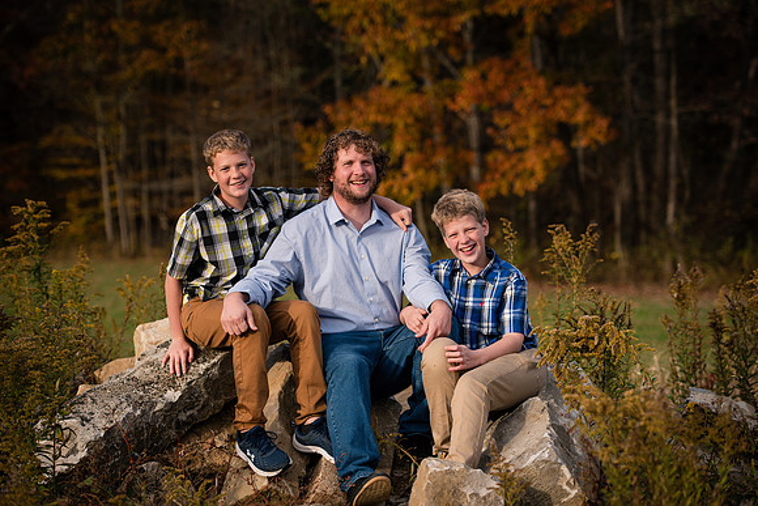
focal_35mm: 92
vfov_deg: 14.9
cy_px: 253
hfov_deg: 22.1
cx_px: 379
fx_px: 1937
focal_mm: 92
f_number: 3.5
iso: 360
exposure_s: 1/2000
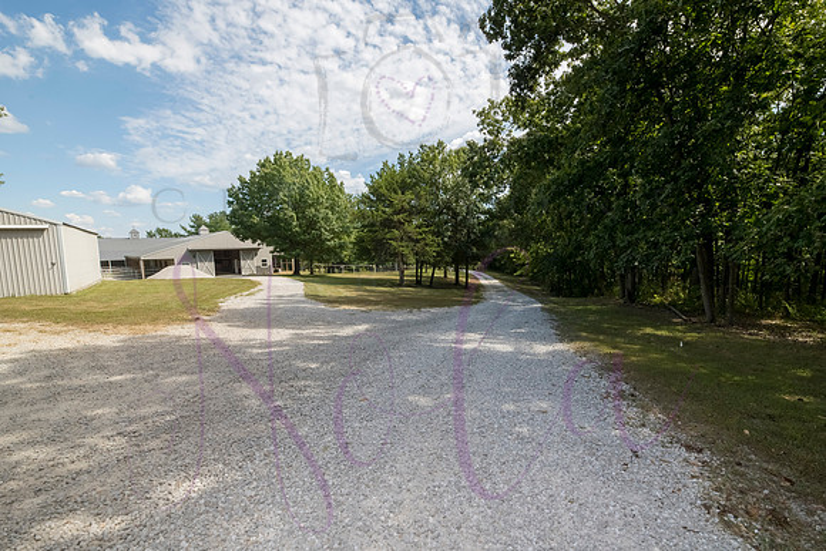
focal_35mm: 15
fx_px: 348
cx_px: 424
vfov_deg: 76.8
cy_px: 280
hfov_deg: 99.8
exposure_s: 1/640
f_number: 11
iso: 800
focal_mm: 14
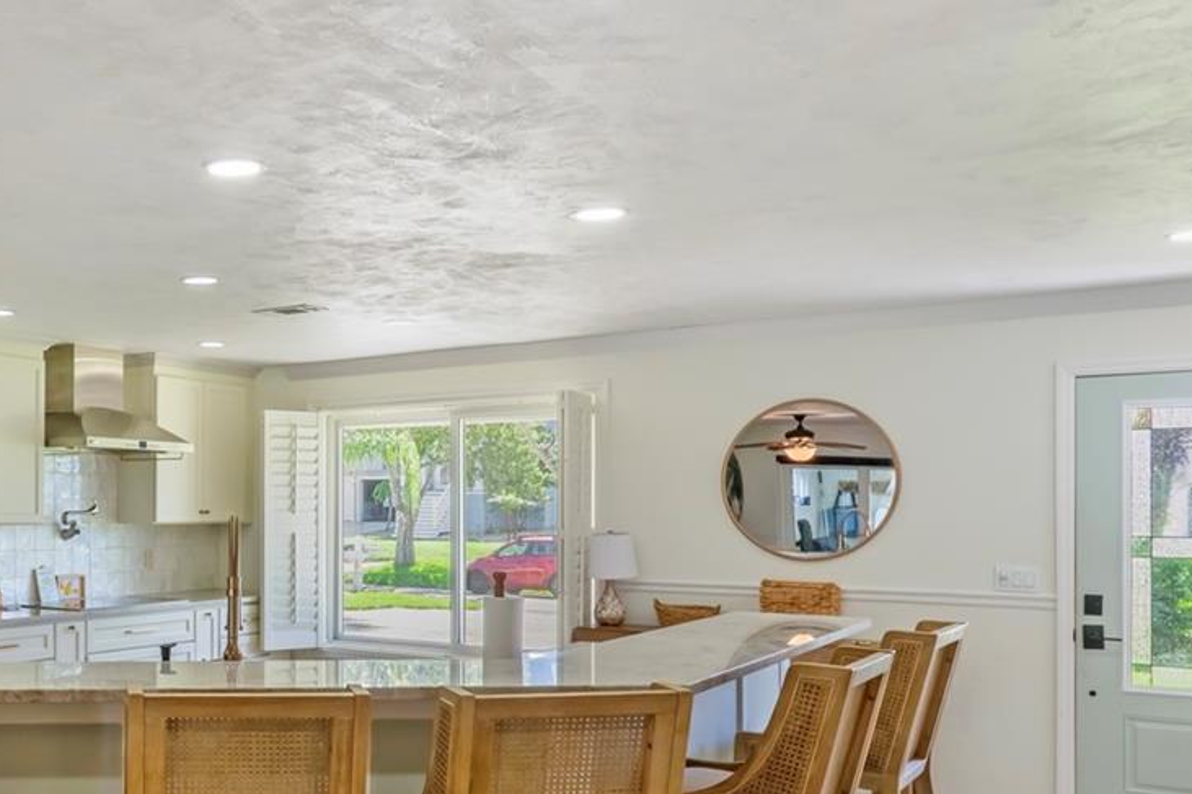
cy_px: 530
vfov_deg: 36.4
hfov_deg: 48.2
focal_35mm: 36
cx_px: 147
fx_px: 1195
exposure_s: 1/250
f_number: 9
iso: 250
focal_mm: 11
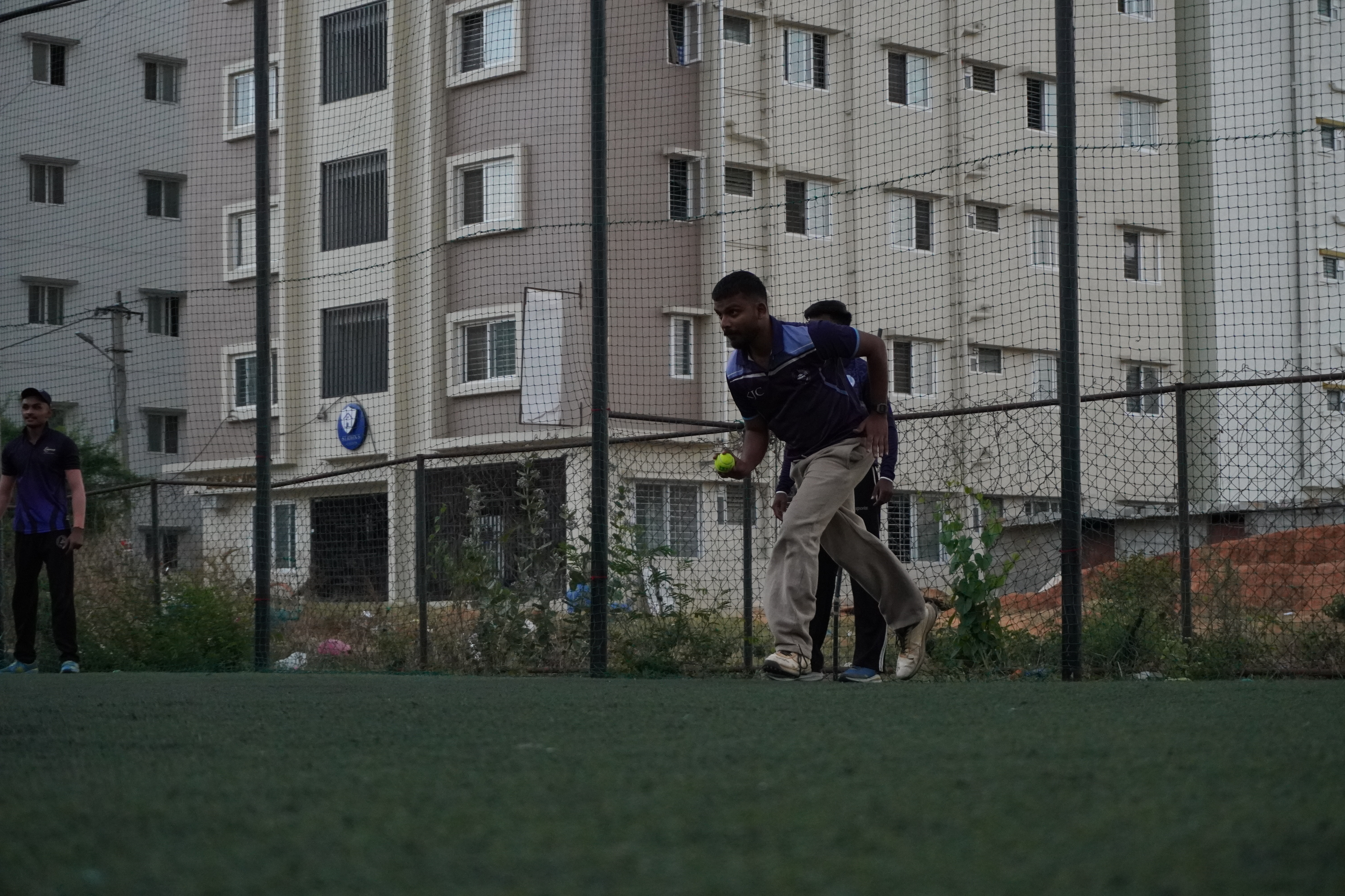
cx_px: 672
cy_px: 448
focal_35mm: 75
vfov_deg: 18.2
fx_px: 2802
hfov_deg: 27.0
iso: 2500
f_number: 5.6
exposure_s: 1/1000
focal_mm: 50
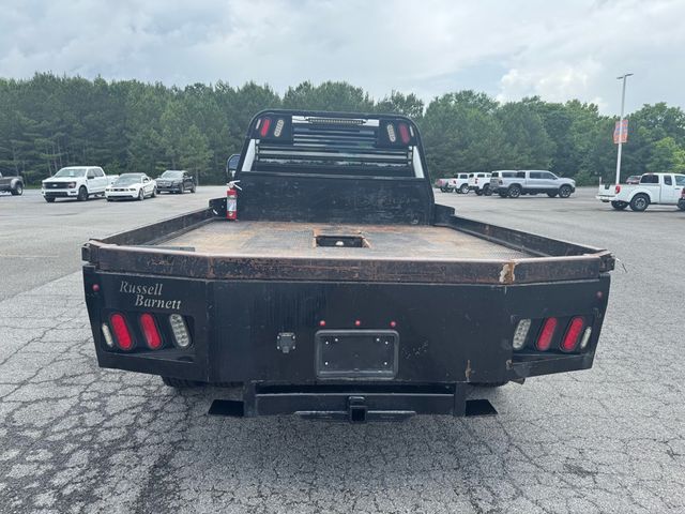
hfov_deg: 71.6
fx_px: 475
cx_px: 342
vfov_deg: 56.8
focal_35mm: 24
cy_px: 257
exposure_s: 1/1311
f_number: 1.78
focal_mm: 6.76
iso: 80
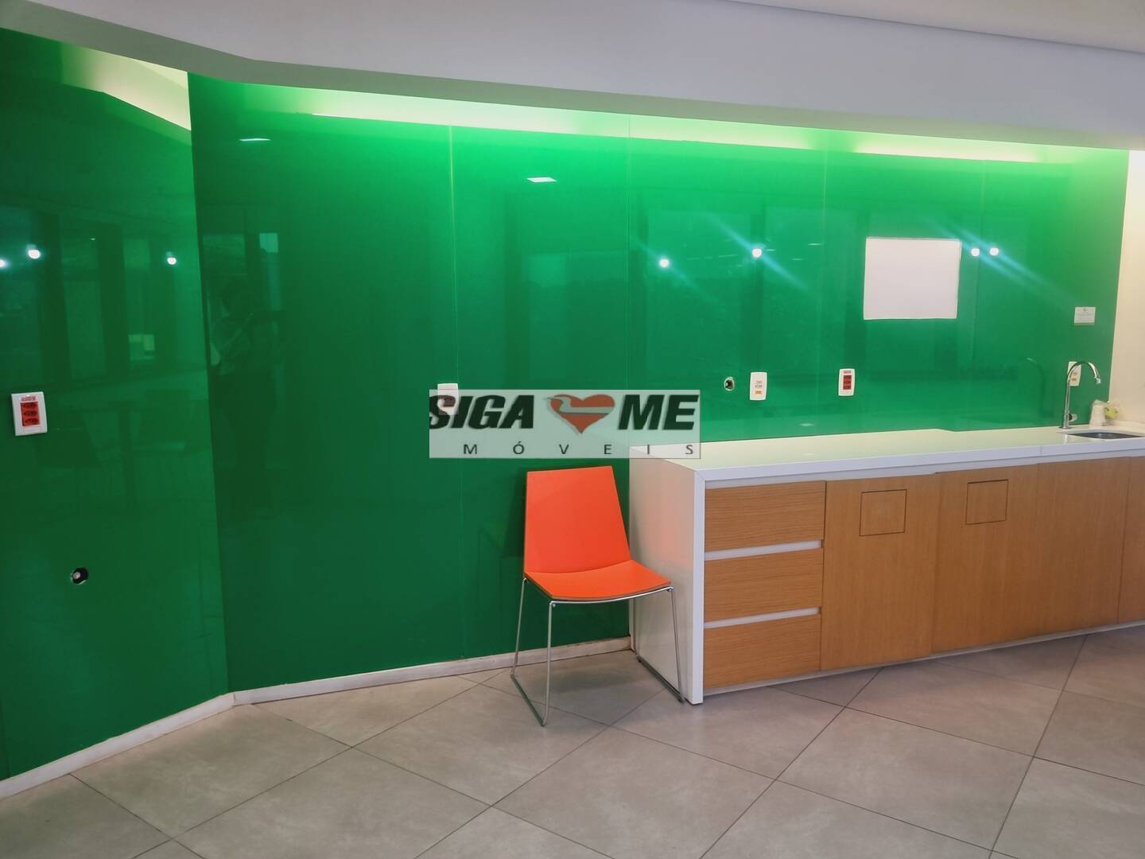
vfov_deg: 53.1
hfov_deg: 67.3
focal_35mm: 26
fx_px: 860
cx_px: 572
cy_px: 430
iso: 200
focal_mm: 5.4
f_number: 1.8
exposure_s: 1/40
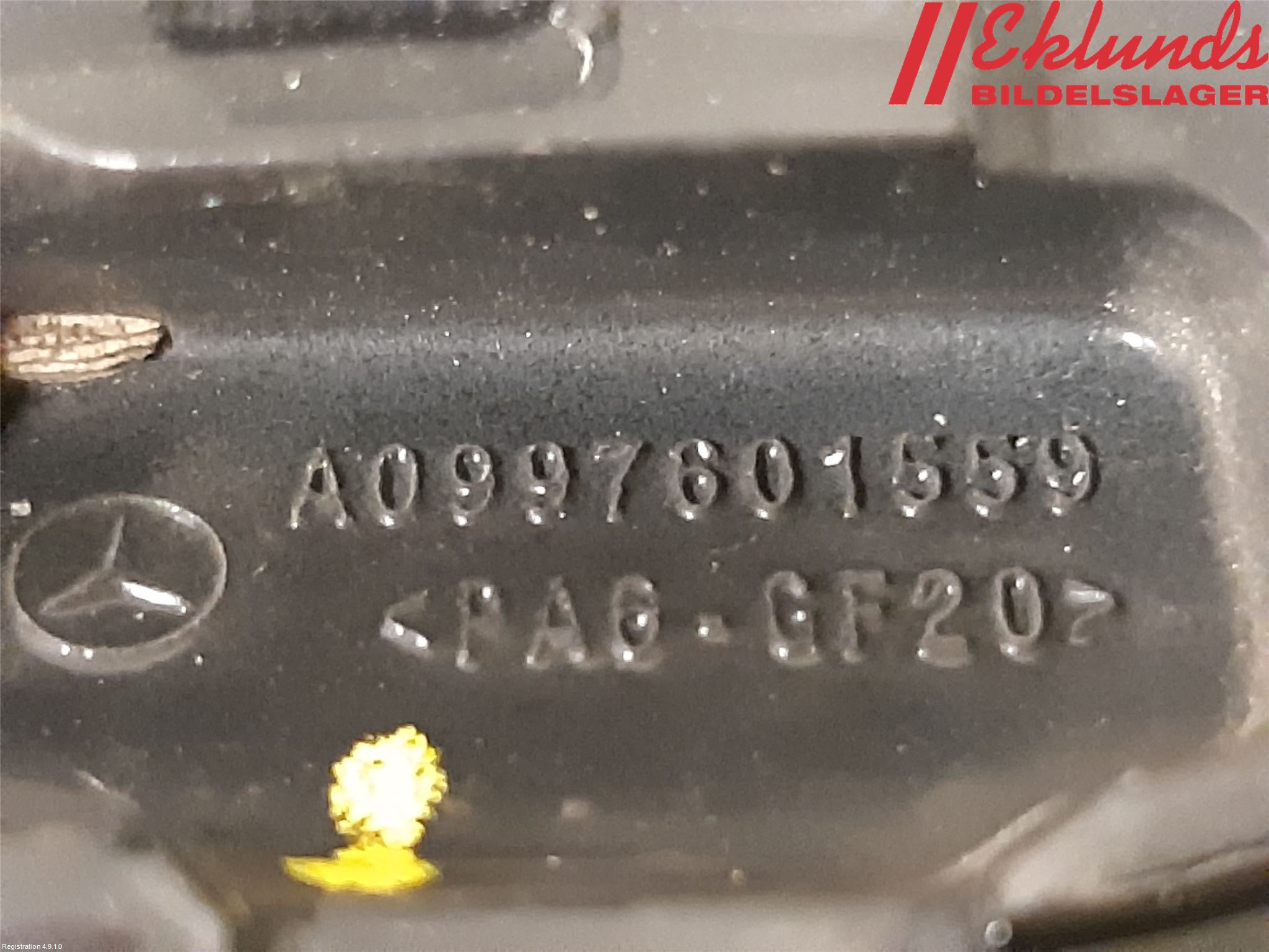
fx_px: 953
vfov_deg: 53.1
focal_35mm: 26
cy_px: 476
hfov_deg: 67.3
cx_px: 634
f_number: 1.7
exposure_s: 1/17
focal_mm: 3.93
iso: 640
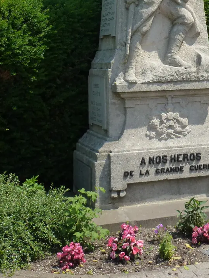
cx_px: 161
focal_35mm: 68
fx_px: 548
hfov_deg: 21.4
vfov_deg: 27.7
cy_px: 35
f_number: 3.8
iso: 160
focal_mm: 6.8
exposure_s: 1/1000
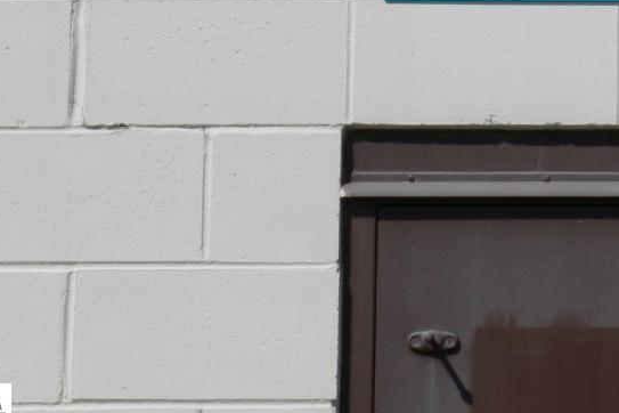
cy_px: -97
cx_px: 667
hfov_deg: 9.9
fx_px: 3542
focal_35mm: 206
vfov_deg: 6.6
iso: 160
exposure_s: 1/1000
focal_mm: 14.9
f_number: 6.3
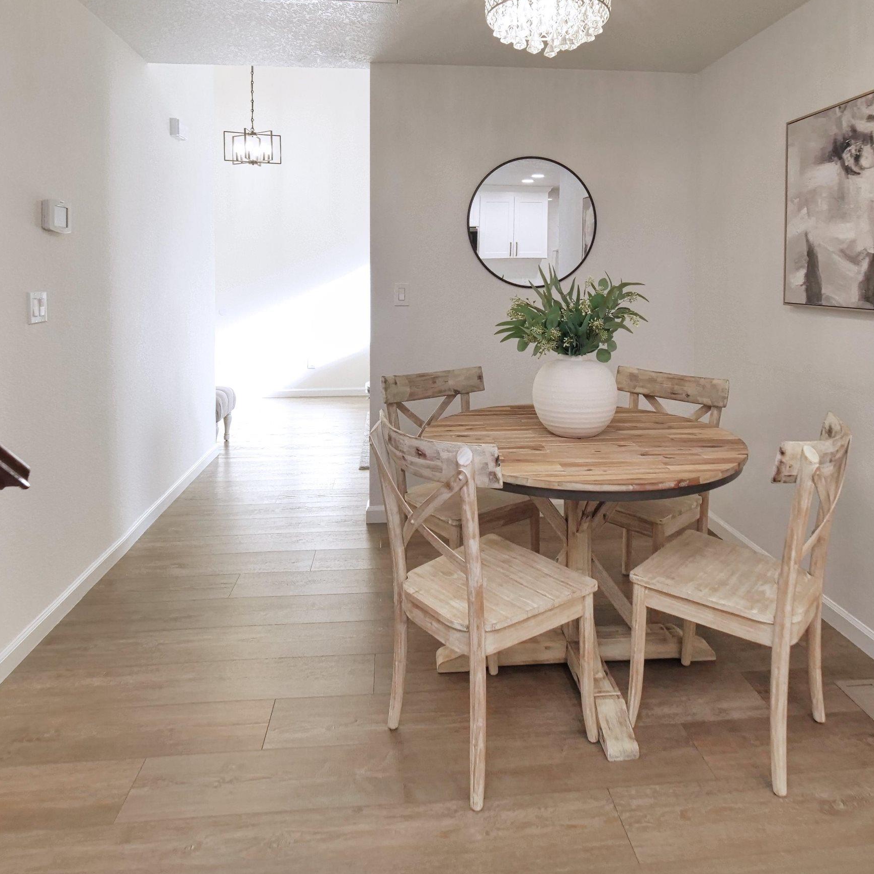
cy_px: 296
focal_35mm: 22
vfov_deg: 67.8
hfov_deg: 69.5
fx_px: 628
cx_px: 476
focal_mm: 7
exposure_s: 1/160
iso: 800
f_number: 4
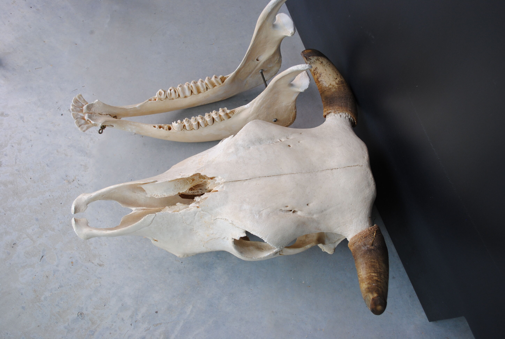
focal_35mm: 36
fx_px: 506
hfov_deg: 53.0
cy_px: 170
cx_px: 252
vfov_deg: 37.0
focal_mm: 24
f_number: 4.5
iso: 200
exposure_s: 1/80
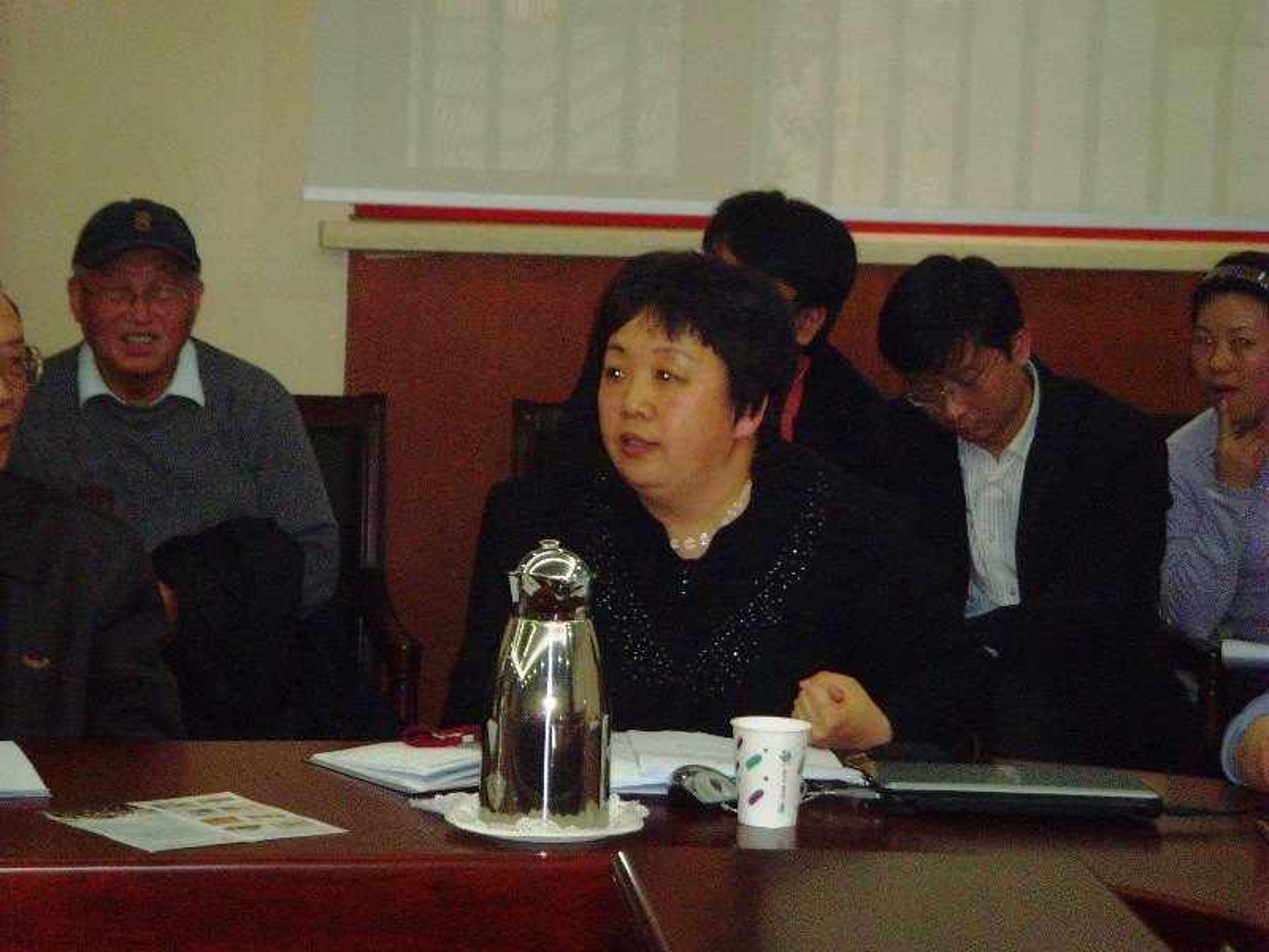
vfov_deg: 12.7
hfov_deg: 16.8
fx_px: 4289
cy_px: 476
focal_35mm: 117
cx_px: 634
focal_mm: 19.8
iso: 400
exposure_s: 1/60
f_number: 4.5
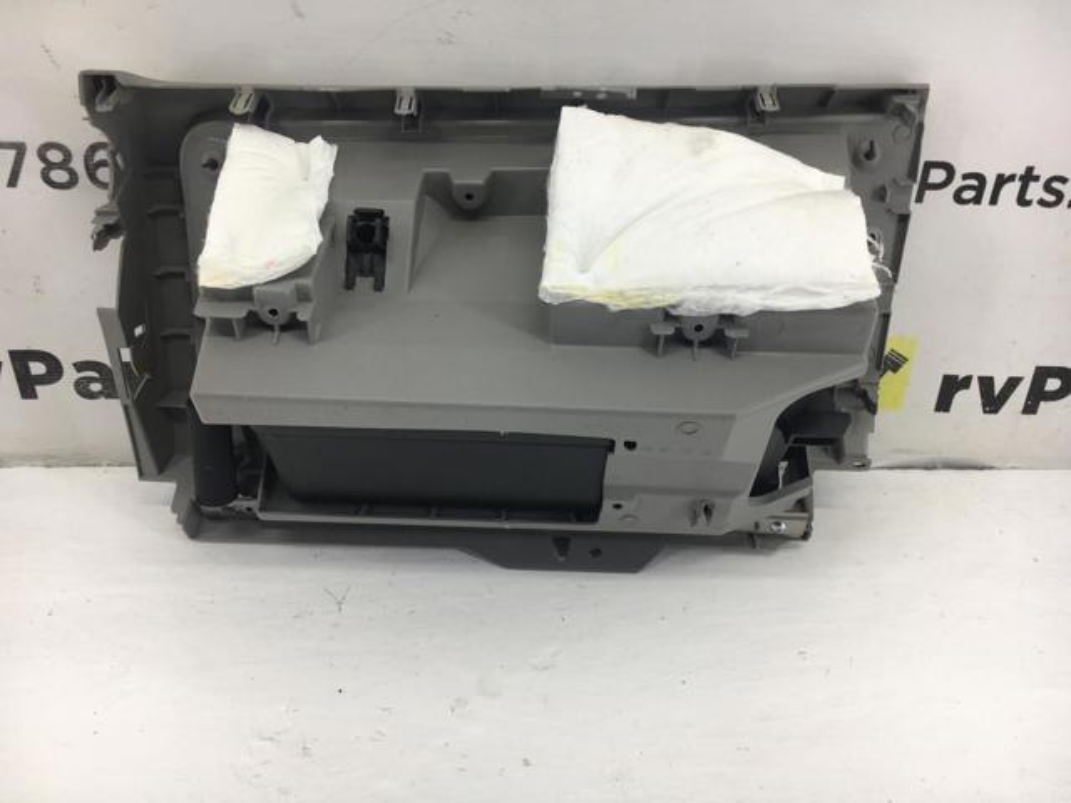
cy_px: 402
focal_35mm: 29
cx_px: 536
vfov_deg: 48.2
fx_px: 897
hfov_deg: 61.7
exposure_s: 1/50
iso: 25
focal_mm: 4.15
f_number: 2.2
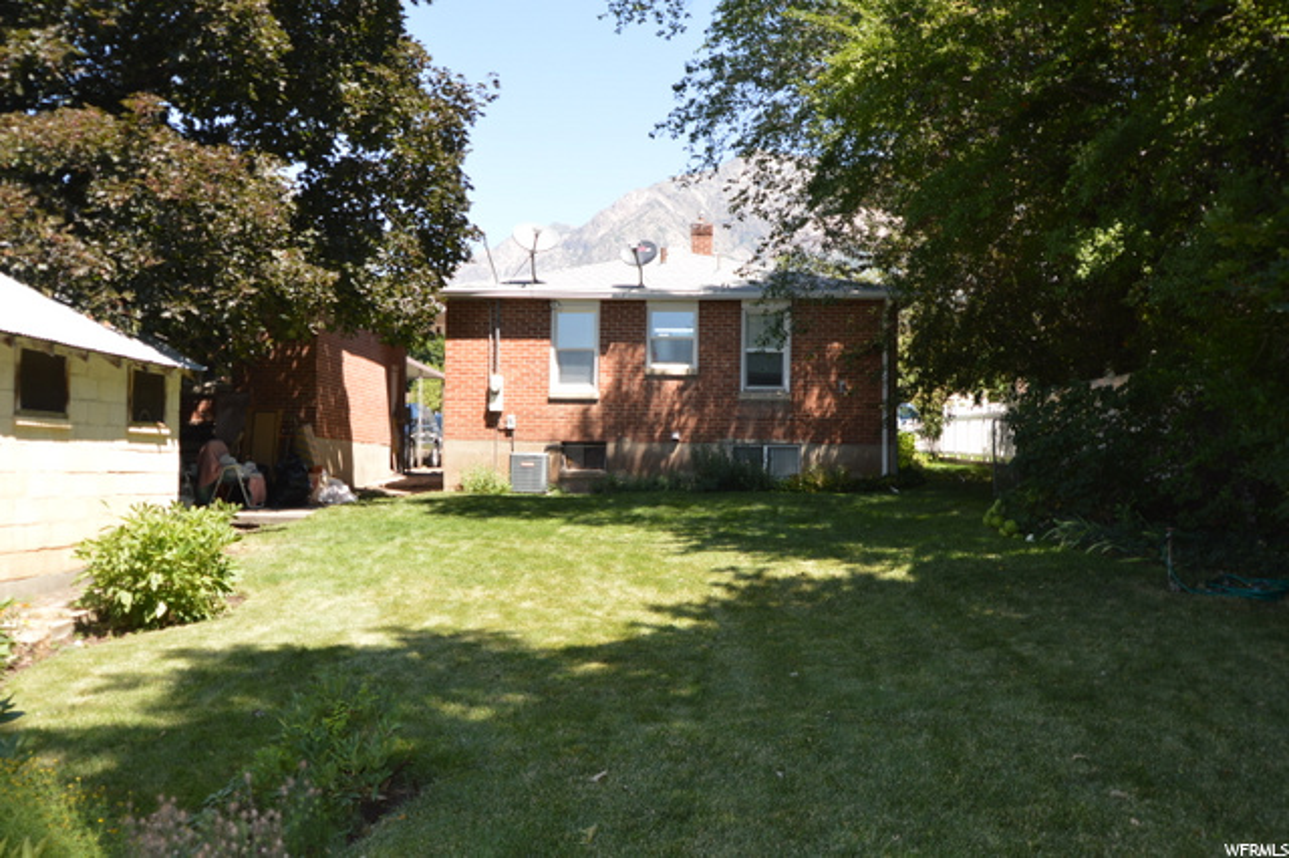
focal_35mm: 36
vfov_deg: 36.8
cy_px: 429
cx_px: 644
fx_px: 1288
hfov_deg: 53.2
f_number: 5.6
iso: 125
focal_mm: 24
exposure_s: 1/125
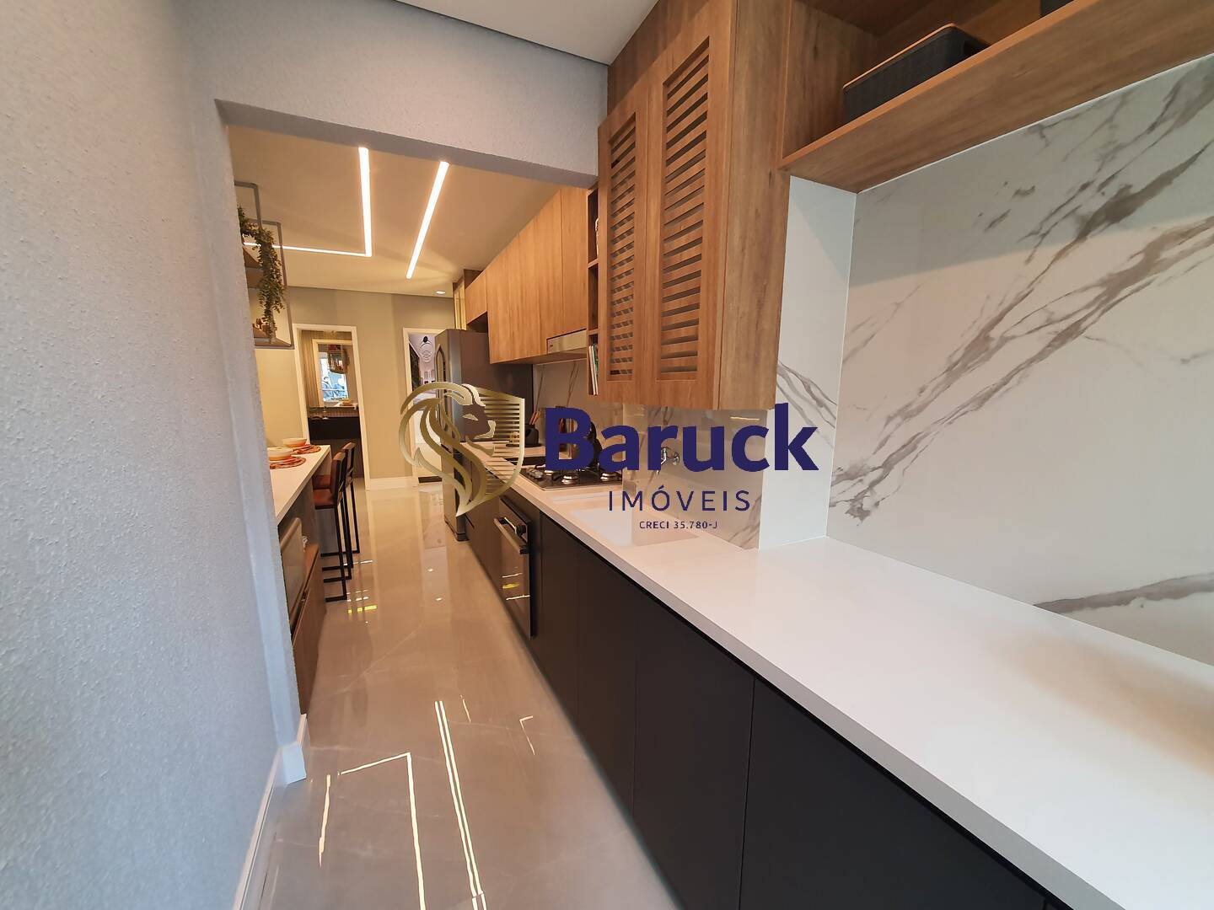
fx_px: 456
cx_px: 607
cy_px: 455
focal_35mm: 13
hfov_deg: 106.2
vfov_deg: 89.9
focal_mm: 1.8
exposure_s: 1/60
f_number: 2.2
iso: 200
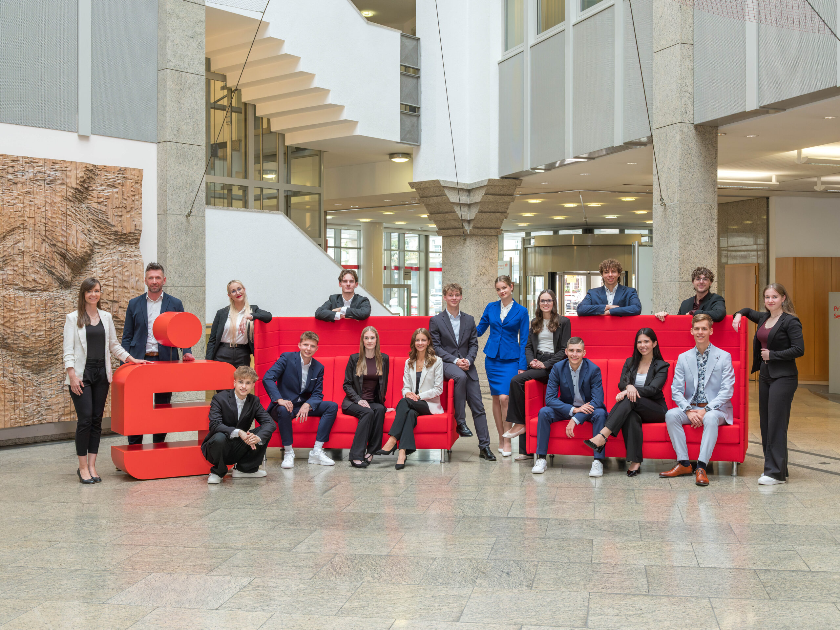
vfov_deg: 34.3
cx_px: 420
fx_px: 1019
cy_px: 315
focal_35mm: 42
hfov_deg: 44.8
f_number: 8
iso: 3200
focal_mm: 52.7
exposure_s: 1/110
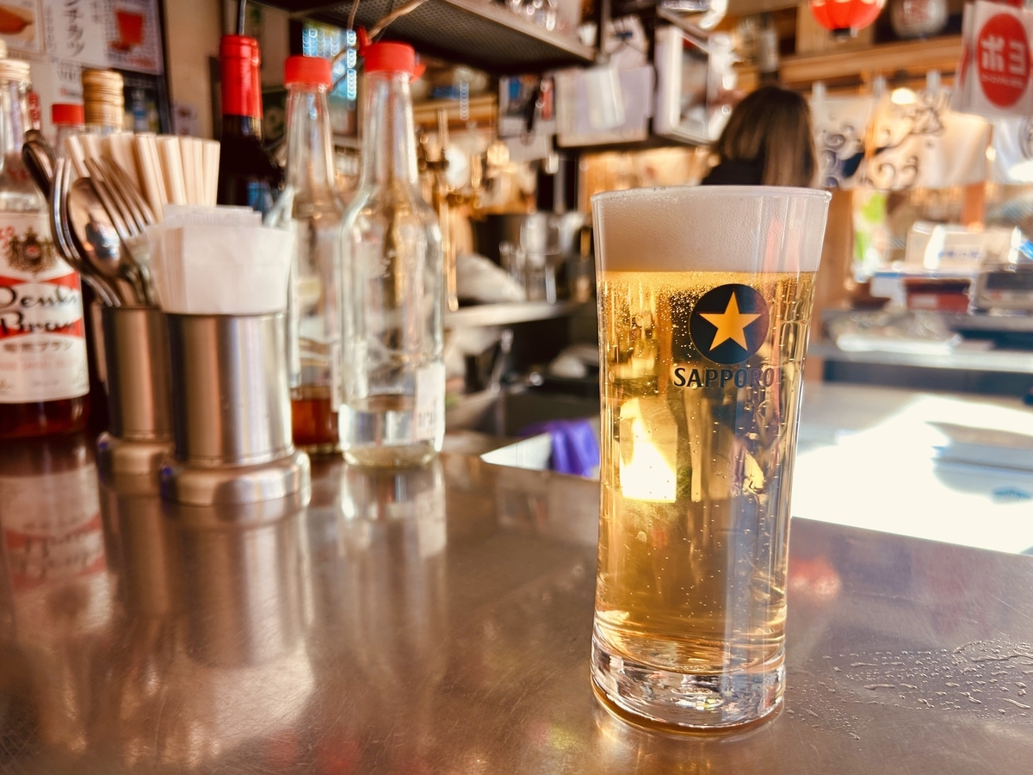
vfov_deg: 53.1
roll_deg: -1.0
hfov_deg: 67.3
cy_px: 388
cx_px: 516
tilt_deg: -9.3
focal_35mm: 26
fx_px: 776
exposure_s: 1/100
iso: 50
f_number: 1.5
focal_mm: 5.7
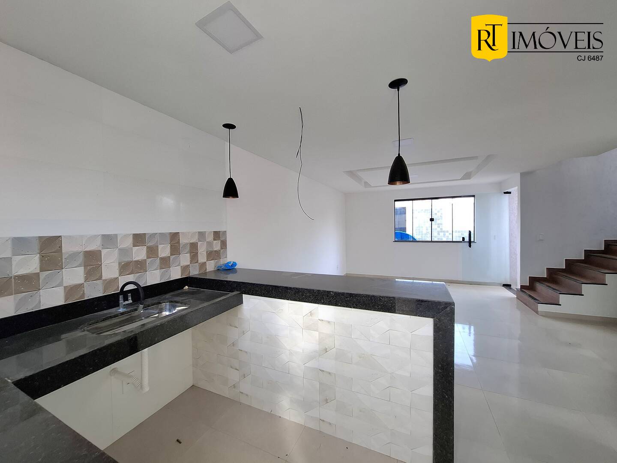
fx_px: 232
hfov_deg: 106.2
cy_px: 232
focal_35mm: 13
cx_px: 308
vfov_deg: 89.9
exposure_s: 1/50
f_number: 2.2
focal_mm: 1.74
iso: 40
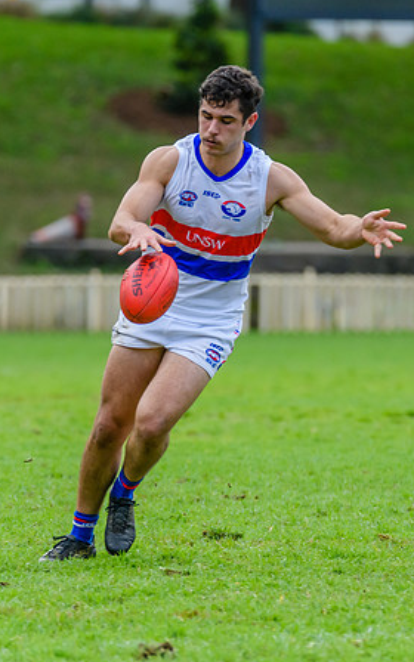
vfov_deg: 3.5
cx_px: 232
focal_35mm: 605
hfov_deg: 2.2
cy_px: 308
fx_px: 10922
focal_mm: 360
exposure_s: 1/1600
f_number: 6
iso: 2000
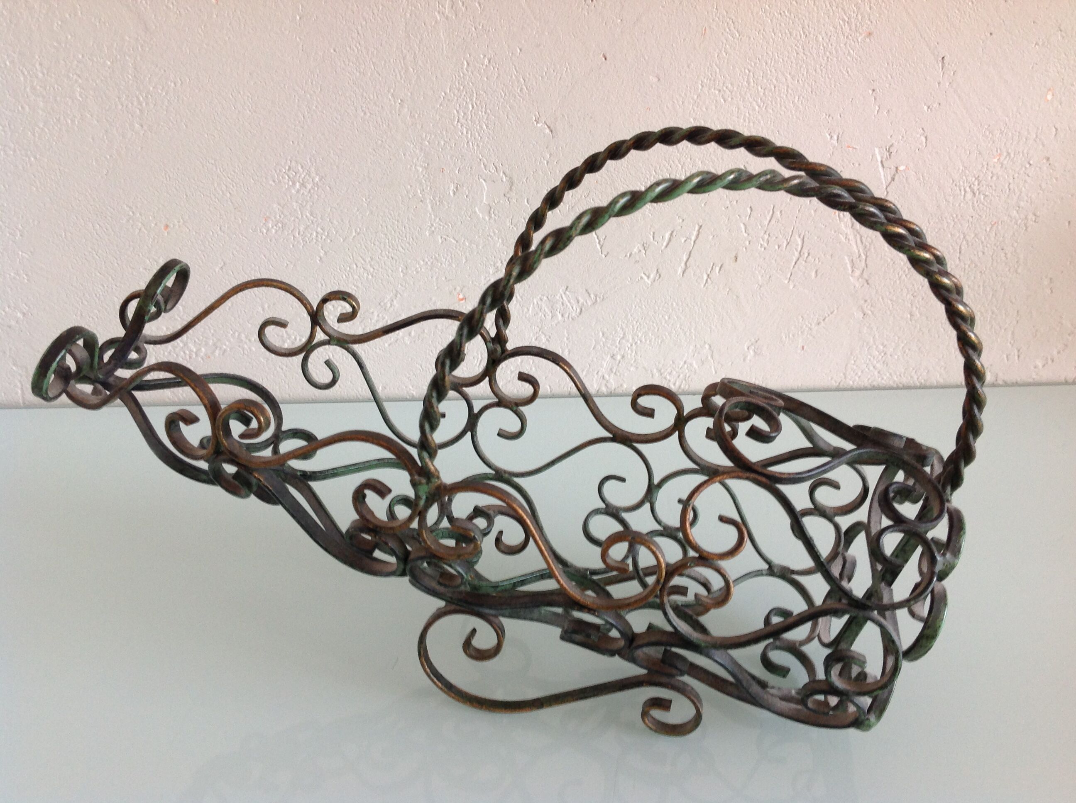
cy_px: 402
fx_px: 1086
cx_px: 538
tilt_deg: -28.9
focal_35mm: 35
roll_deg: +0.3
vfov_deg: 40.6
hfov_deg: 52.7
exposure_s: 1/15
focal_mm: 4.28
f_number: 2.4
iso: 80
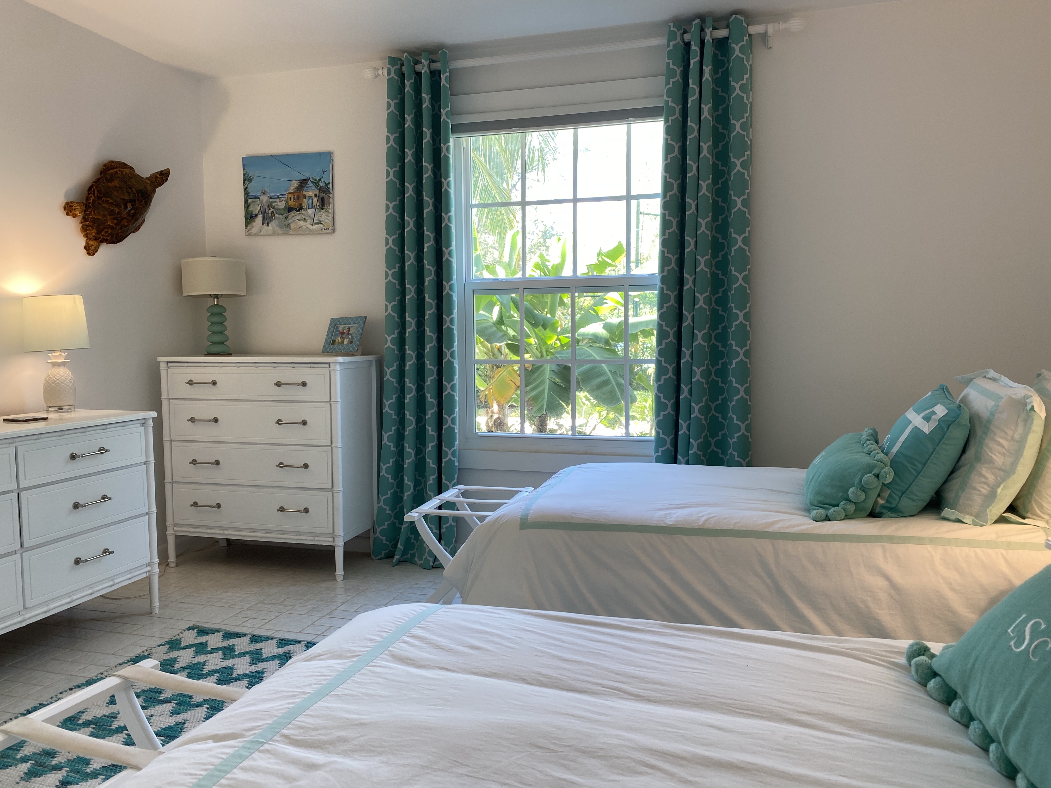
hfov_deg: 67.3
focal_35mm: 26
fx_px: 789
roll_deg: -0.1
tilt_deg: -4.3
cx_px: 526
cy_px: 394
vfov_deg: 53.1
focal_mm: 4.25
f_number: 1.8
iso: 64
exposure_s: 1/120
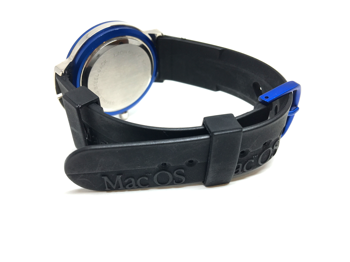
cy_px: 131
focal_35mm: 29
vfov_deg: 48.2
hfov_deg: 61.7
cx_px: 175
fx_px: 293
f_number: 2.2
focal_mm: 4.15
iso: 40
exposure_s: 1/120
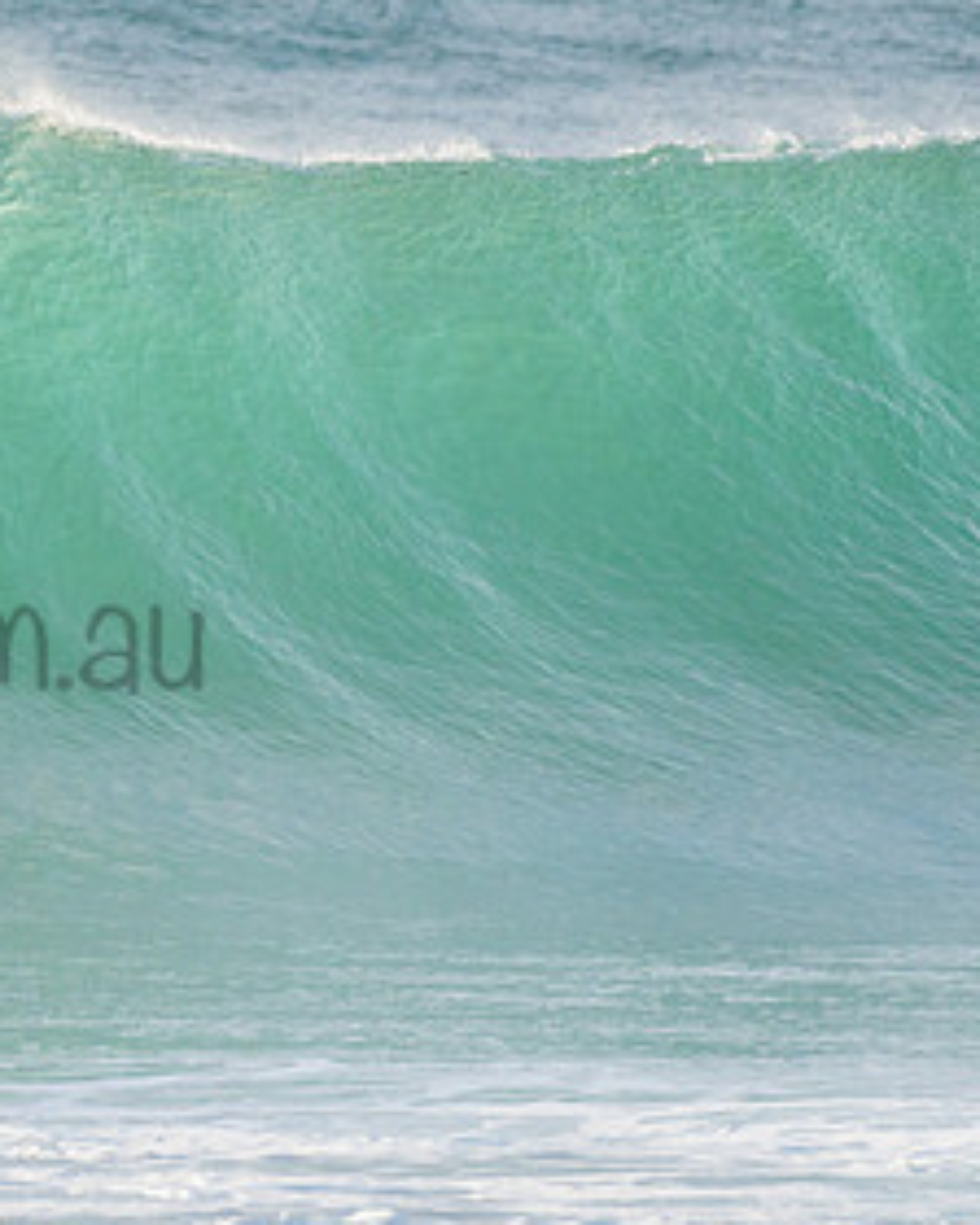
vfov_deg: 1.6
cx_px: -543
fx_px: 43180
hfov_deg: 1.3
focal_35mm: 1191
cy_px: 557
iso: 720
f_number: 5.6
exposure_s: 1/2000
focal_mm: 500
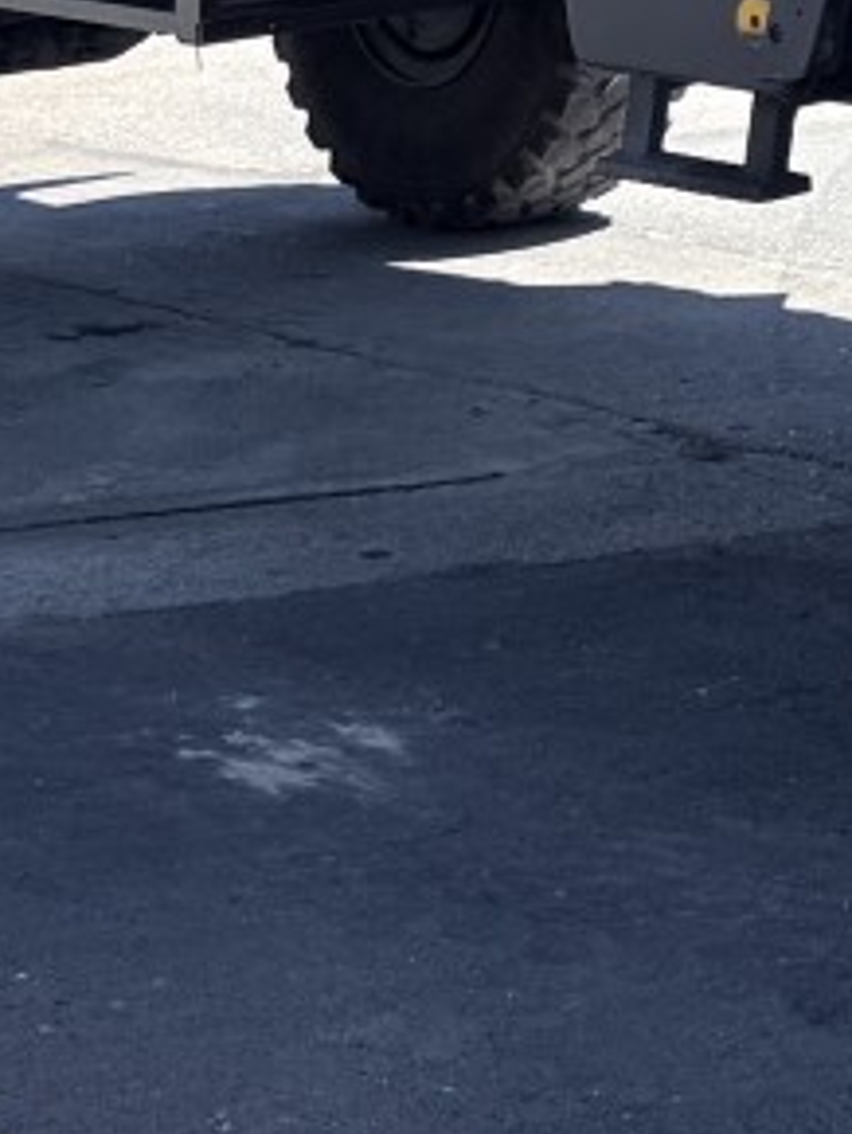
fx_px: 3900
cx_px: 1305
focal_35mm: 119
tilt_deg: +5.5
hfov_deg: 11.9
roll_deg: +2.4
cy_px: -743
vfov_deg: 14.9
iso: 80
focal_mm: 6.76
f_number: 1.78
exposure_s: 1/1949
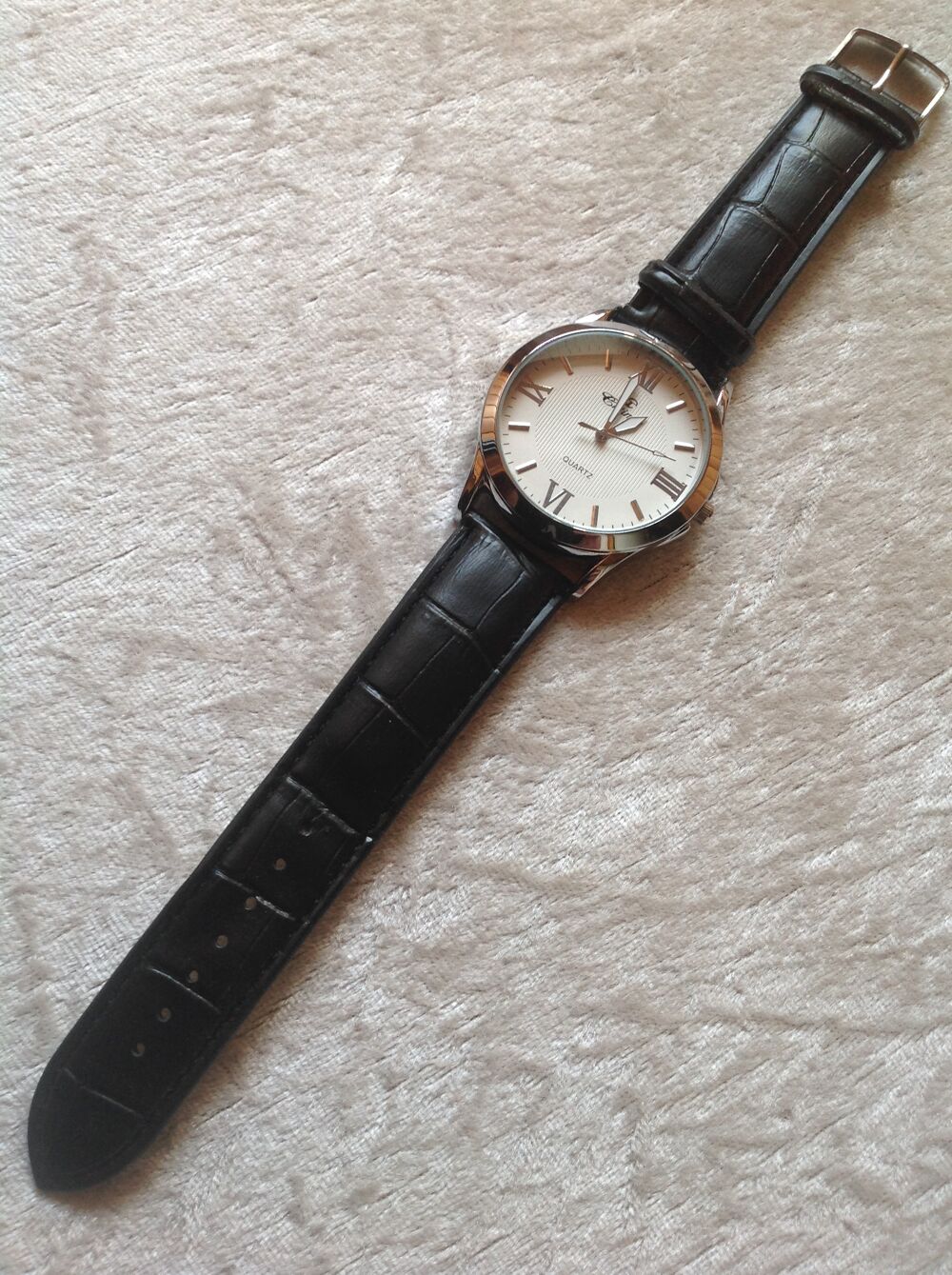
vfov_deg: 52.7
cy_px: 638
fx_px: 1287
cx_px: 476
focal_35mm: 35
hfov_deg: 40.6
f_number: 2.4
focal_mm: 4.28
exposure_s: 1/60
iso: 64
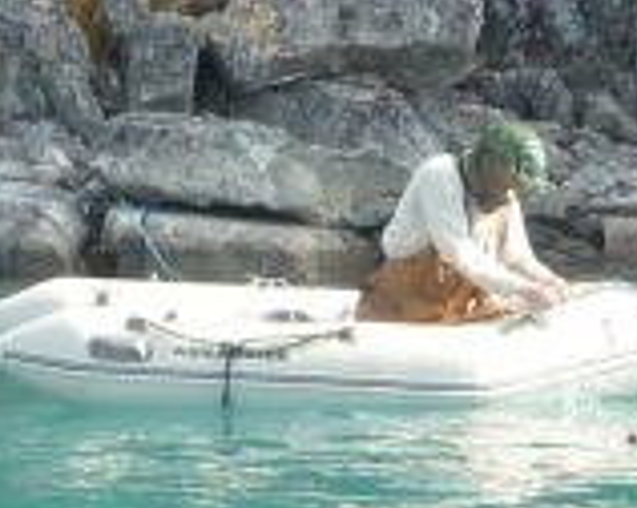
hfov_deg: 3.9
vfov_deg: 3.1
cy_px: 431
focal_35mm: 494
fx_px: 9302
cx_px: 375
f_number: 5.1
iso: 100
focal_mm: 16.5
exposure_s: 1/125
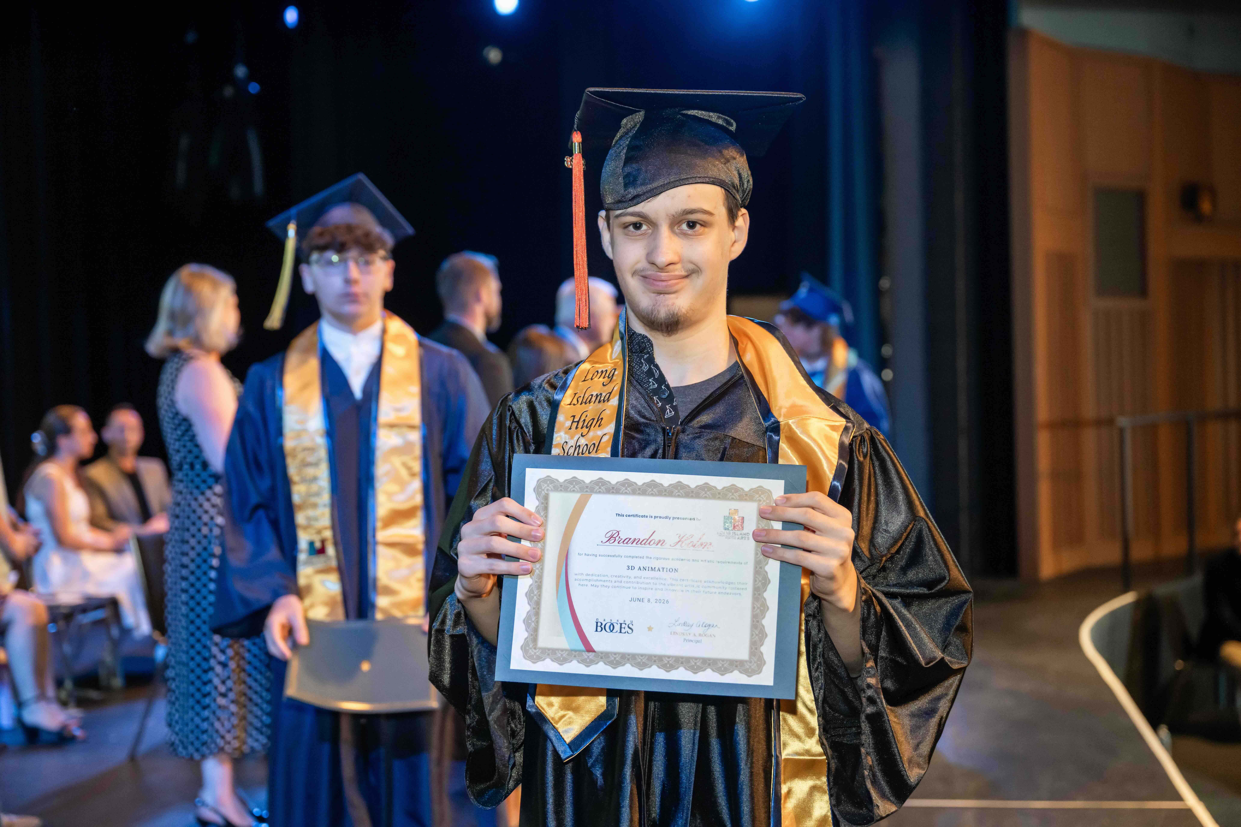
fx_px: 1827
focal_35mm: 53
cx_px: 620
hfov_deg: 37.5
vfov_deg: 25.5
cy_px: 414
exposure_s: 1/250
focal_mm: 53
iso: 1600
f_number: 3.5
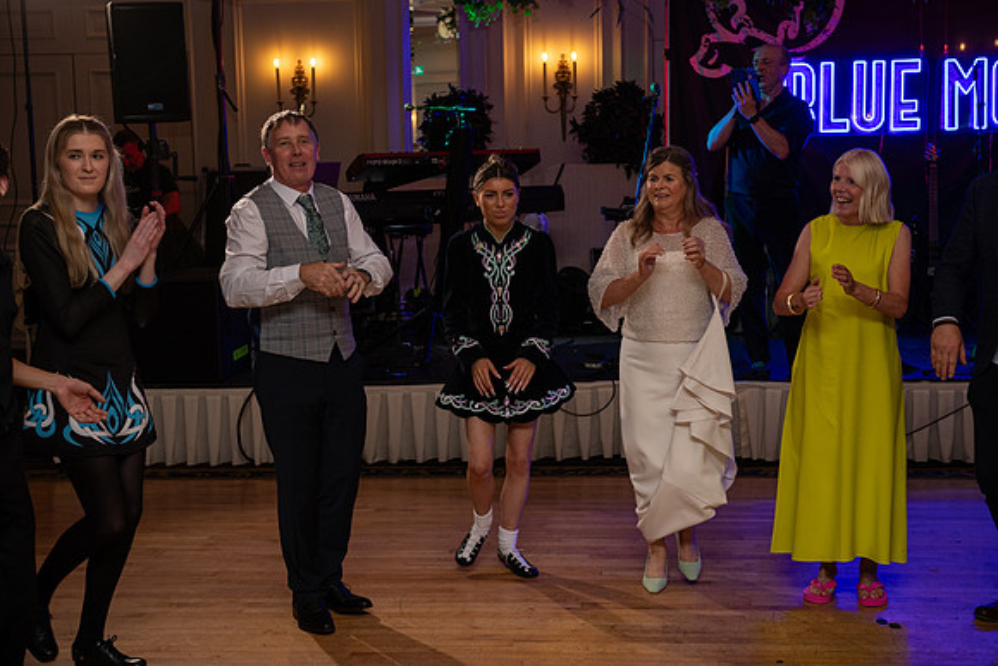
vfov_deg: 26.0
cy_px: 333
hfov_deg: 38.2
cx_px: 499
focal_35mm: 52
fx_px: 1442
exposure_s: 1/160
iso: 500
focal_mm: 52
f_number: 3.5
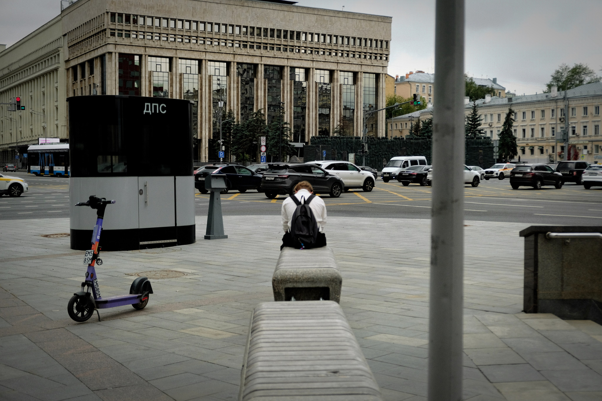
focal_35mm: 49
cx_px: 301
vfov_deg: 27.5
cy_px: 200
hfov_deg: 40.3
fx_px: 819
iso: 640
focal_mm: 32.9
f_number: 3.6
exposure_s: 1/750
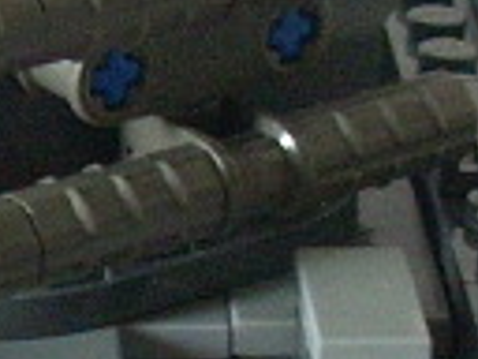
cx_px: -11
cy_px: 284
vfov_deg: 5.0
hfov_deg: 6.7
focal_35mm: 295
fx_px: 4074
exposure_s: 1/23.2
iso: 200
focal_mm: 6.2
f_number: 2.8
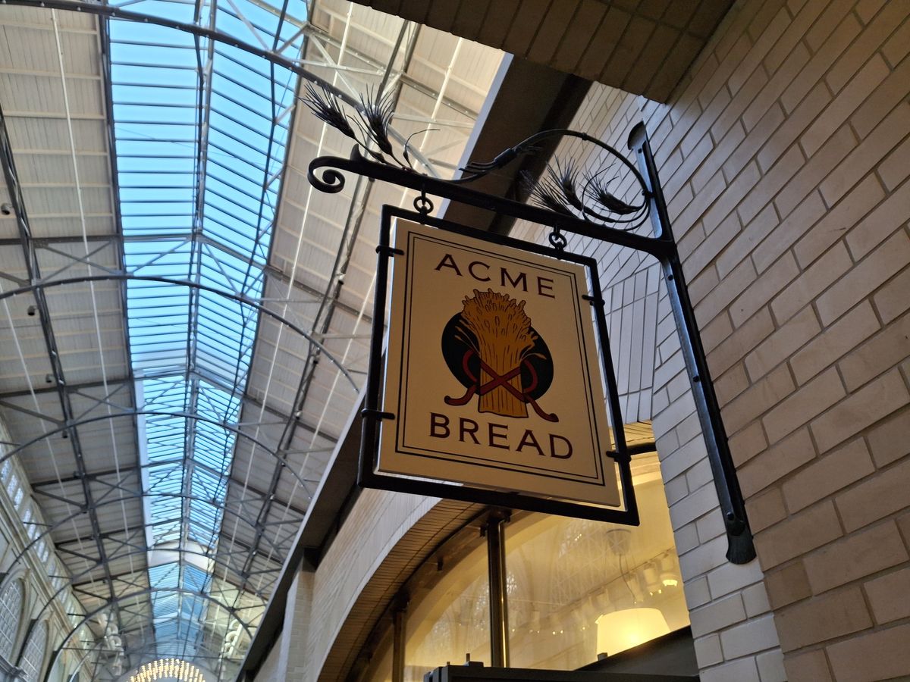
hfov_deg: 69.4
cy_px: 341
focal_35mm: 25
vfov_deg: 54.9
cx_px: 455
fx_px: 657
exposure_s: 1/120
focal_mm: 4.69
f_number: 1.8
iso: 80
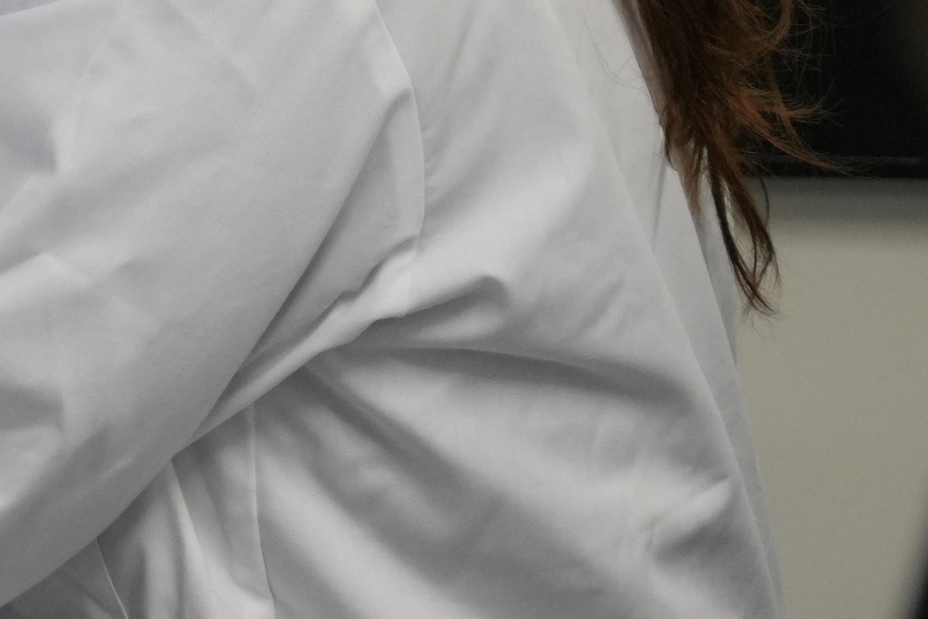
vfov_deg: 4.4
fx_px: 8042
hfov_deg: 6.5
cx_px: -350
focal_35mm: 312
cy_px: -270
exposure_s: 1/160
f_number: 4
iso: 1600
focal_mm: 68
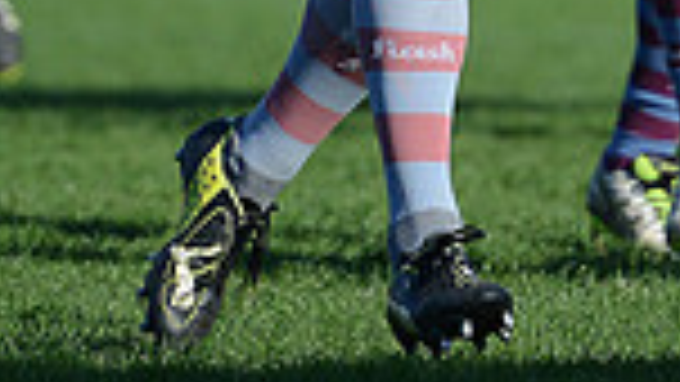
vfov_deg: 1.1
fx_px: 19657
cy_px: -389
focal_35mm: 1090
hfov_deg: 2.0
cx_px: 617
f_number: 4
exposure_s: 1/2000
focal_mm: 270
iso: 320
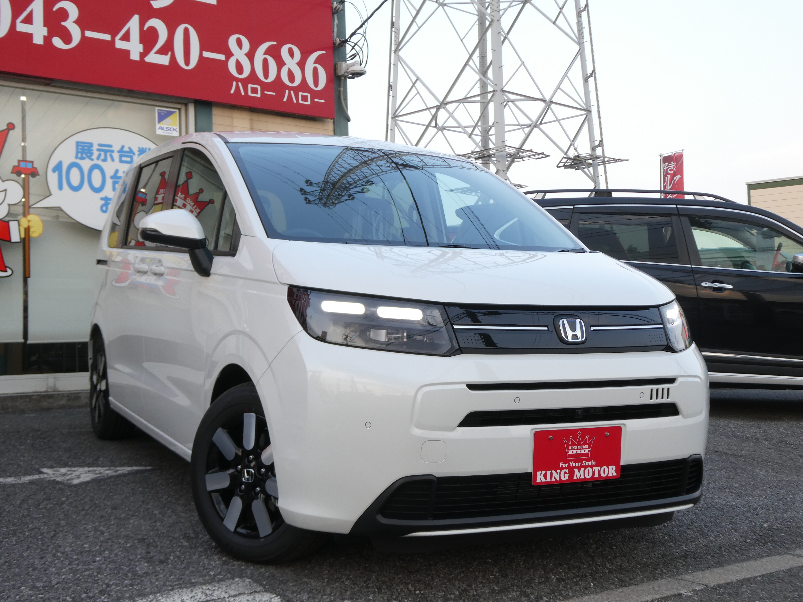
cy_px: 301
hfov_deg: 46.8
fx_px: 928
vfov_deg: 36.0
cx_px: 402
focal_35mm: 40
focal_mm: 7.2
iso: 80
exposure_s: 1/160
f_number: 3.8
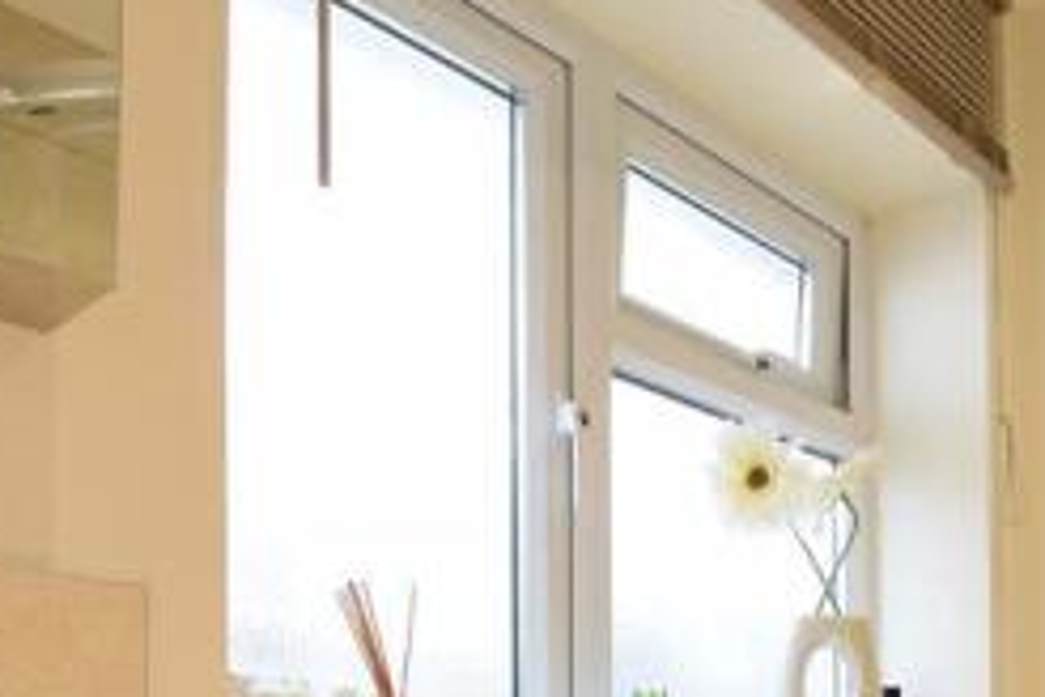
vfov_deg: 28.8
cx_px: 854
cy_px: 844
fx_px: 1161
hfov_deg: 45.7
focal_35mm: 40
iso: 400
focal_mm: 10
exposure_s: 1/1.3
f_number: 13
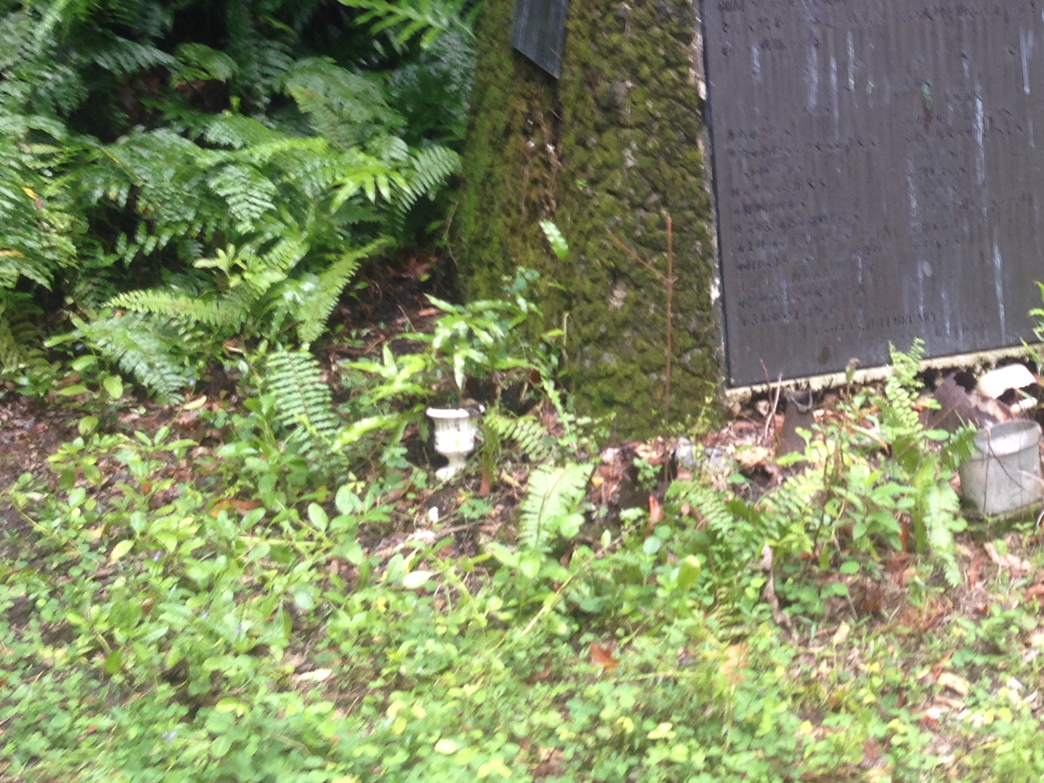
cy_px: 130
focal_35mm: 66
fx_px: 1991
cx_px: 822
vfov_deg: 21.9
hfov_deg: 28.8
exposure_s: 1/40
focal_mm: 4.12
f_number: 2.4
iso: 50
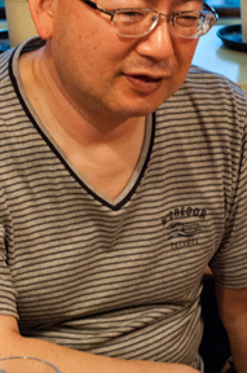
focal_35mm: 111
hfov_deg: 12.3
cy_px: 172
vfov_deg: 18.4
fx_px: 1146
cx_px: 176
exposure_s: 1/80
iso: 6400
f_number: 8
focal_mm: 50
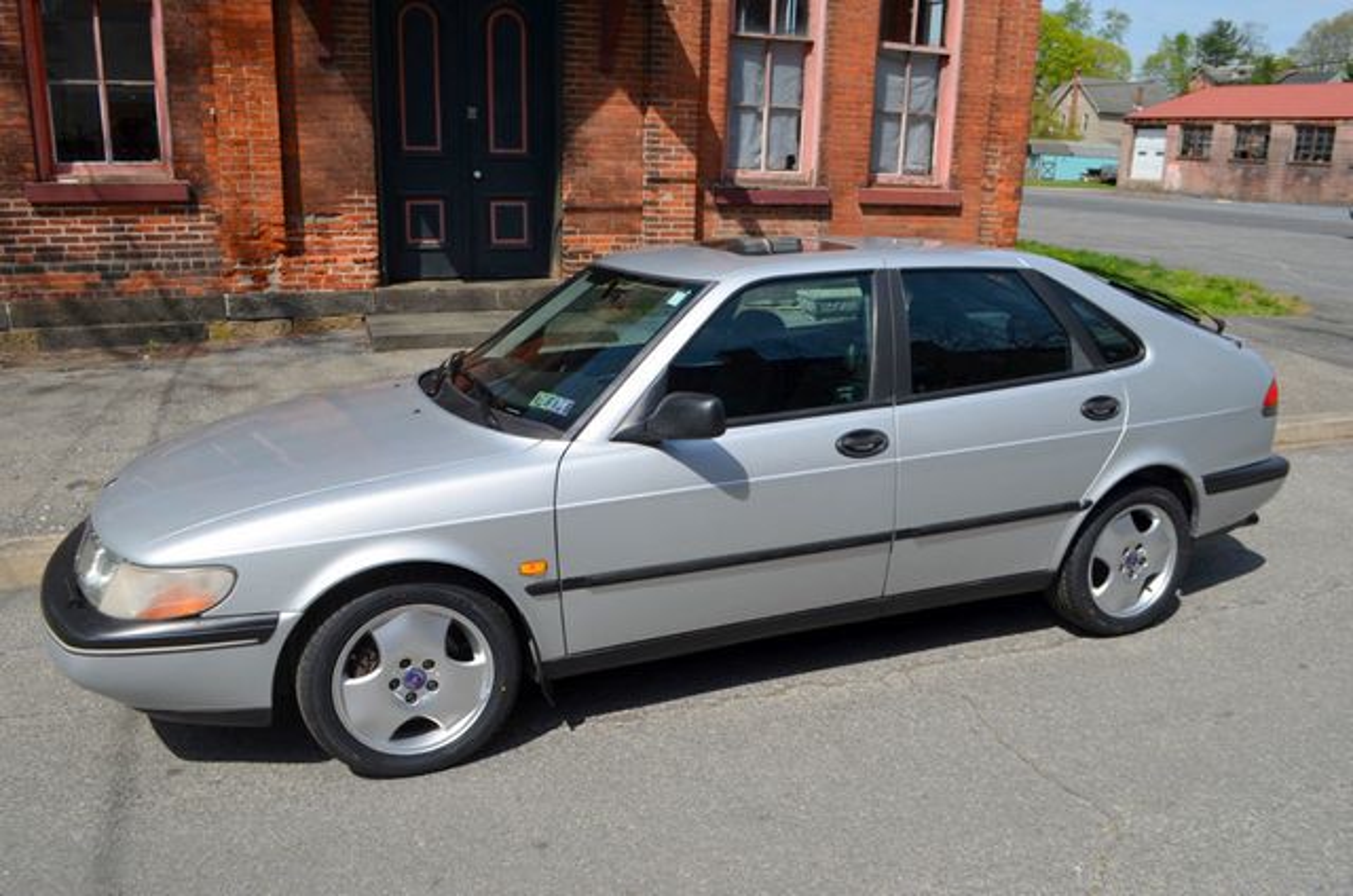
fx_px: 1013
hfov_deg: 67.5
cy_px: 448
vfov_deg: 47.7
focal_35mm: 27
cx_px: 676
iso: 100
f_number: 8
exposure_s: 1/320
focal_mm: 18
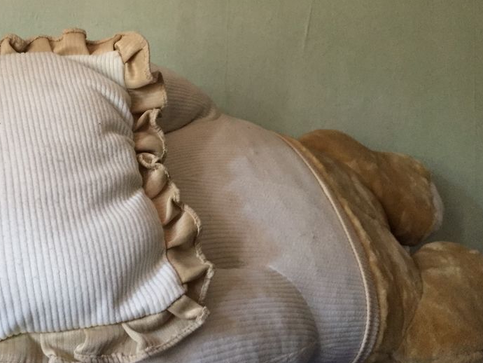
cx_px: 194
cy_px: 191
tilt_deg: +4.7
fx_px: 586
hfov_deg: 44.6
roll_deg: -4.2
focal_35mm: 42
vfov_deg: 34.4
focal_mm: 4.15
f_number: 2.2
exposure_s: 1/20
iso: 250
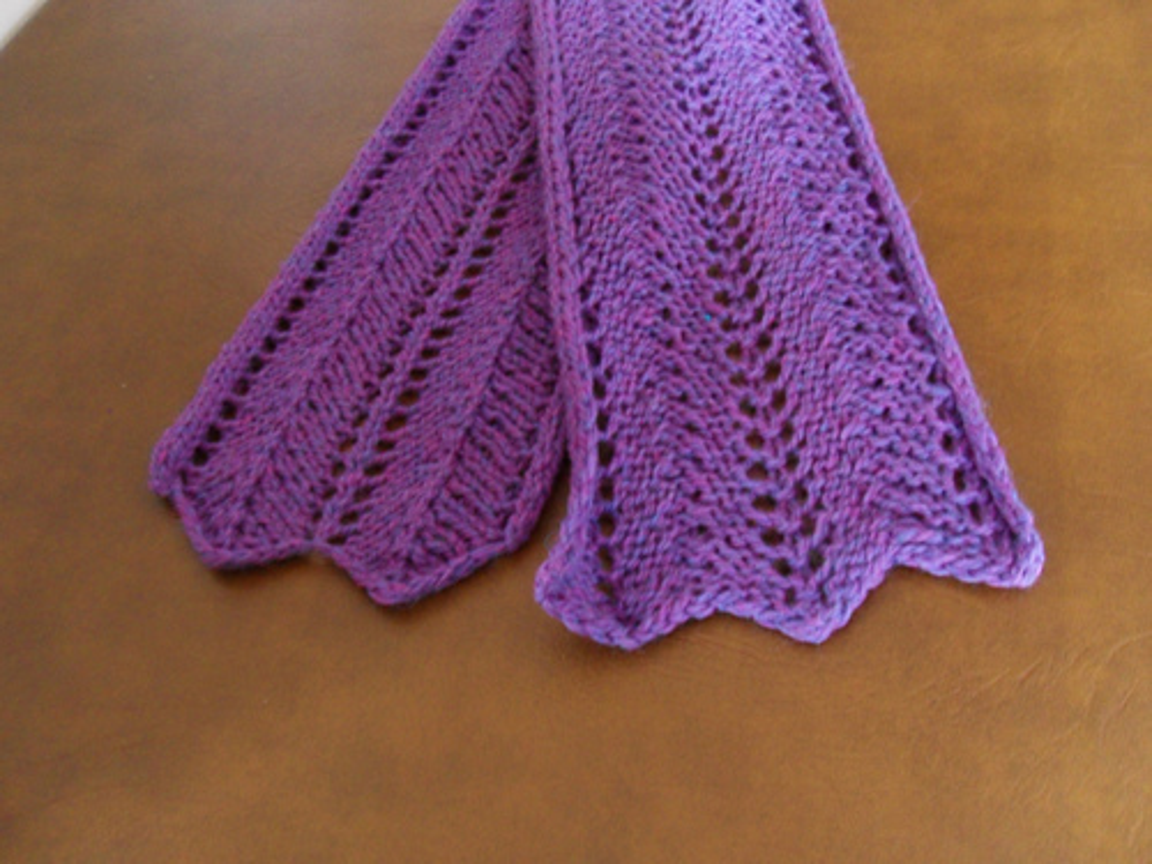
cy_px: 432
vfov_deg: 40.7
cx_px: 576
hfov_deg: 52.6
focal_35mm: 35
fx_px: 1165
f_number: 3.5
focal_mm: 6.3
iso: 400
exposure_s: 1/10
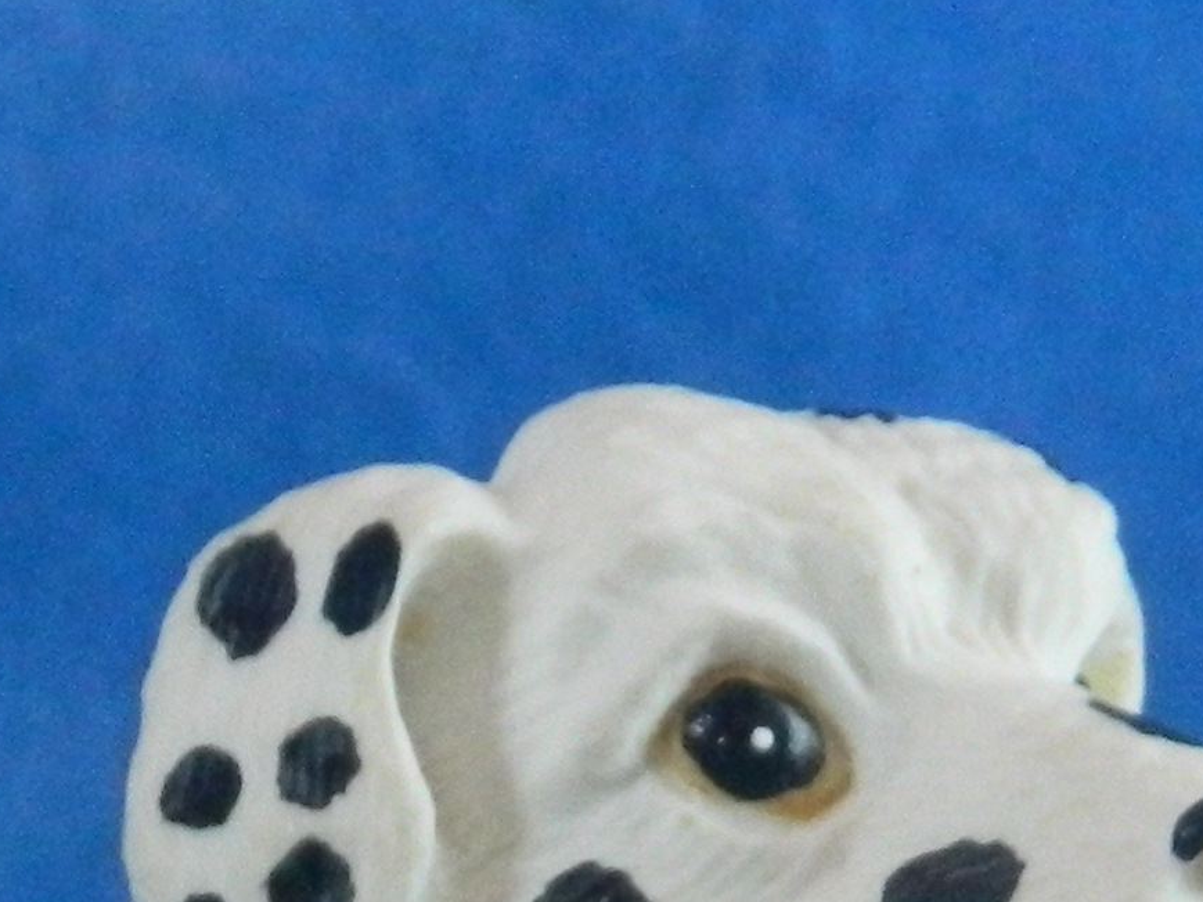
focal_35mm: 348
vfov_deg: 4.2
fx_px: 12096
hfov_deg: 5.7
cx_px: 203
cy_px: 1627
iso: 400
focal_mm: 12.6
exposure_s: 1/40
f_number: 4
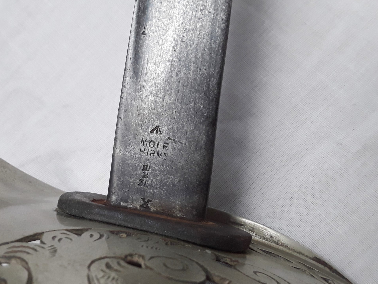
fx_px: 393
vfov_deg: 39.7
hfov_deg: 51.0
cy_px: 140
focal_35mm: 36
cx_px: 153
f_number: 1.9
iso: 80
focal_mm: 2.91
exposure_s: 1/100
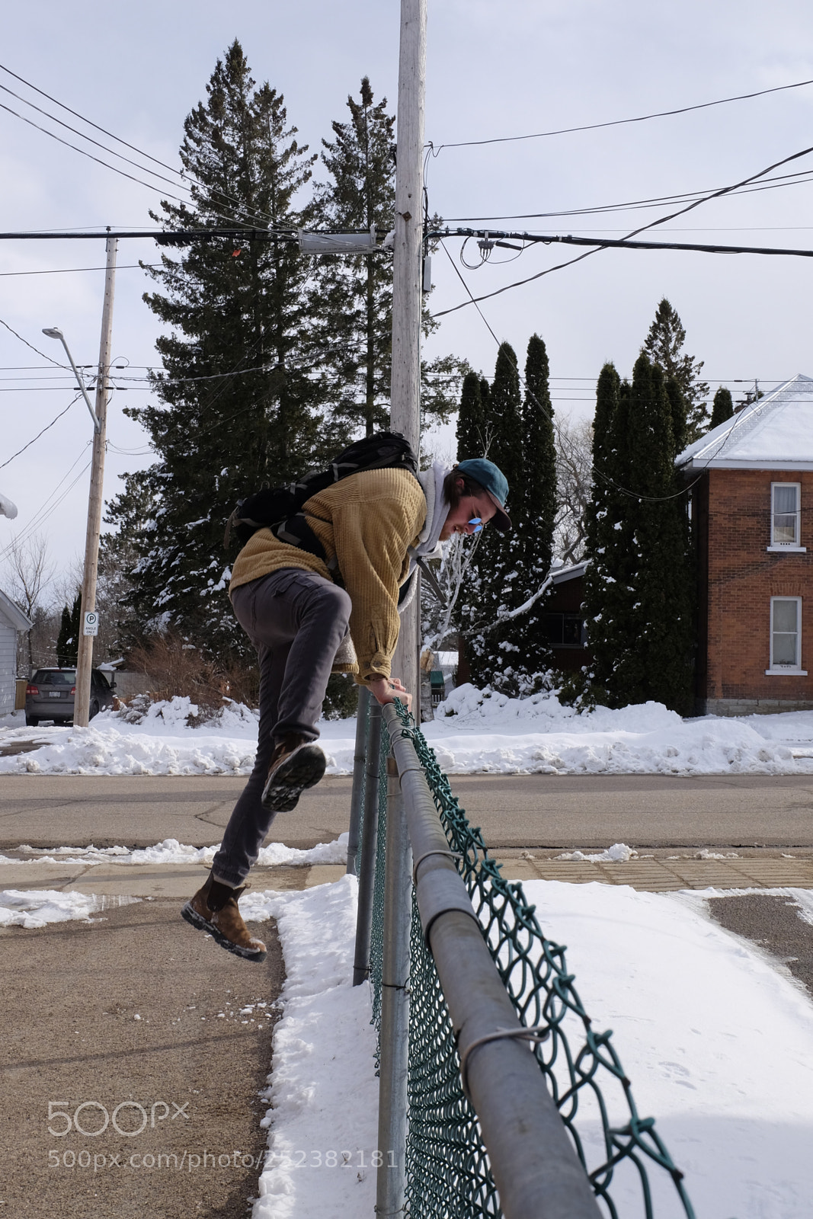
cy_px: 610
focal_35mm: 38
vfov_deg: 50.7
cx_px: 406
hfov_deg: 35.1
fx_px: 1287
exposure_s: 1/420
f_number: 11
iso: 400
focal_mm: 25.6
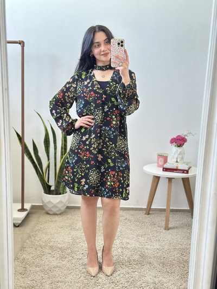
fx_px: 401
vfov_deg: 39.6
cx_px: 108
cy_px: 144
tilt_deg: -18.8
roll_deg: -1.2
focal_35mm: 48
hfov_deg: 30.3
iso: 160
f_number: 1.78
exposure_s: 1/60
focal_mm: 6.86
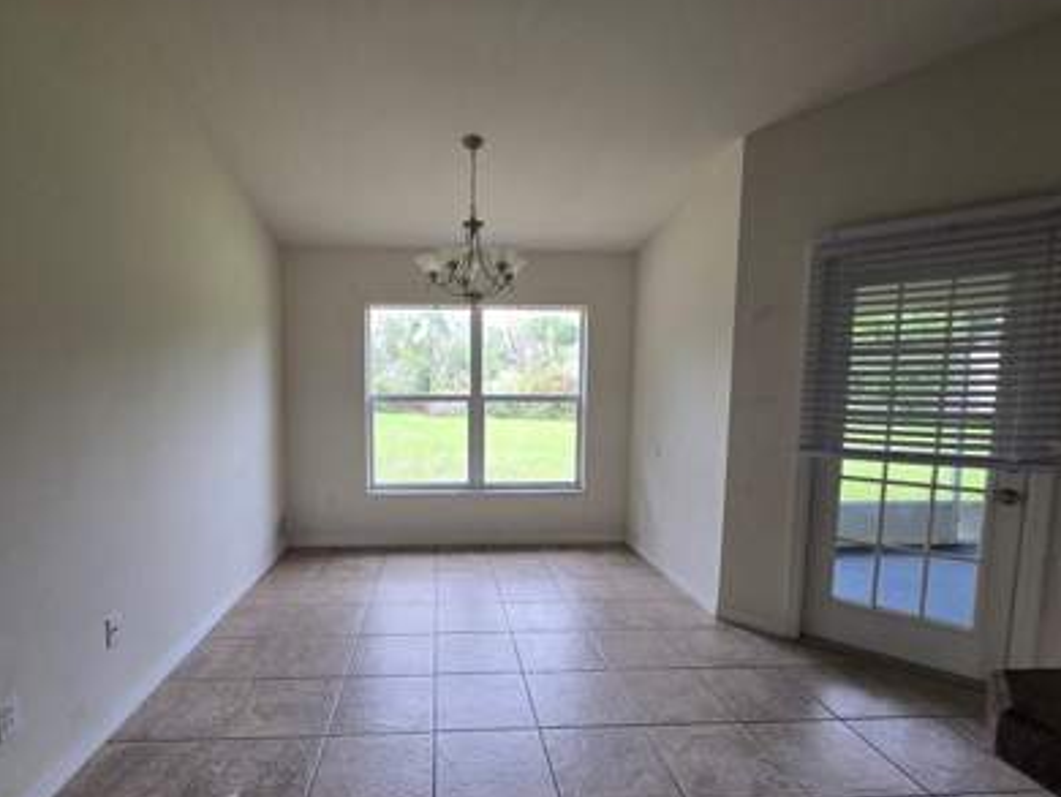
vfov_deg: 77.8
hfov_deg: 94.1
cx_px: 473
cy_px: 446
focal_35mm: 16
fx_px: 491
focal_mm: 2.2
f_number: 2.2
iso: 64
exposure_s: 1/120
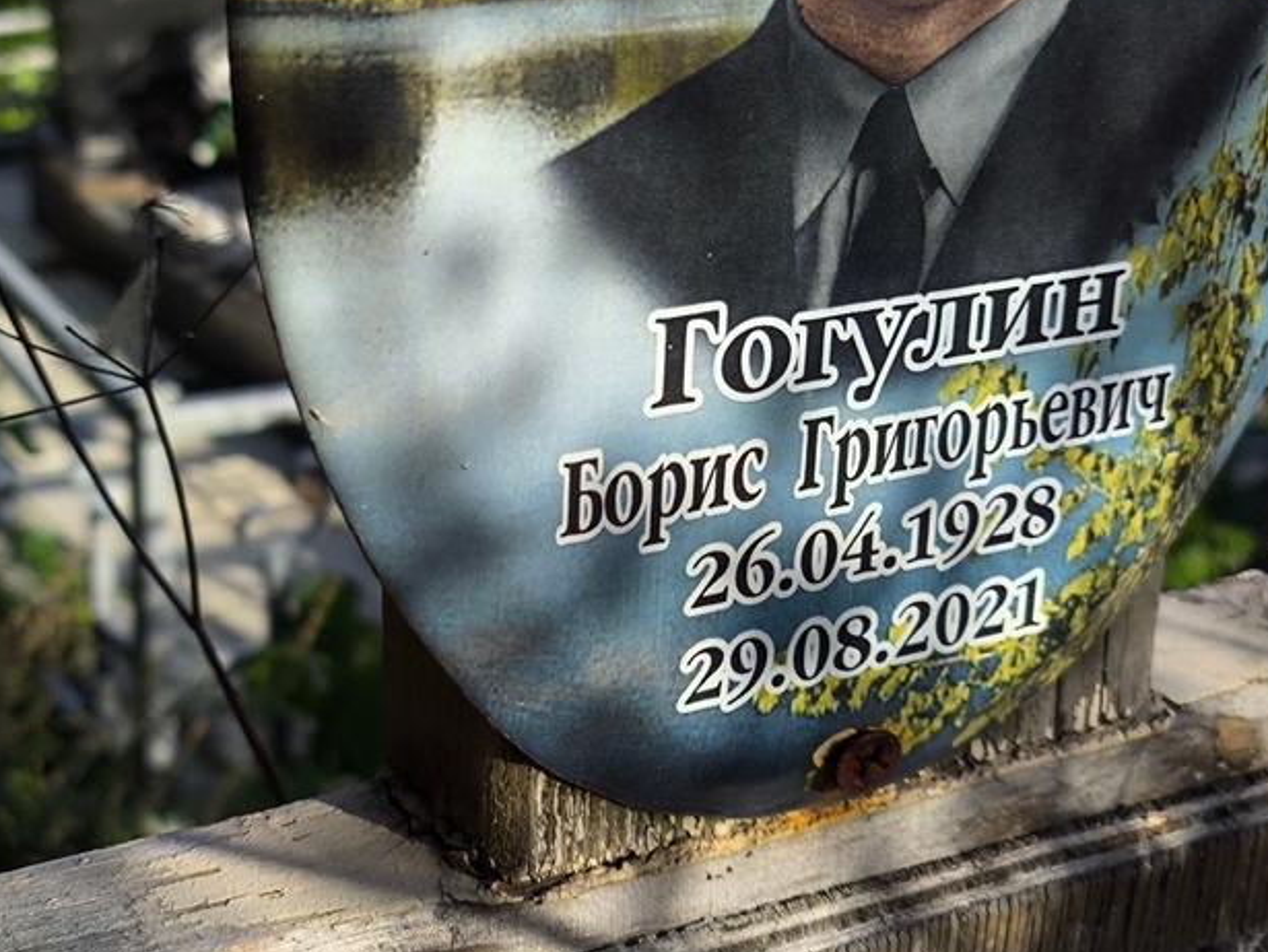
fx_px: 2382
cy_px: 429
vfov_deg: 22.6
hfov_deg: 29.8
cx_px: 539
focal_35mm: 65
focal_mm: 4.71
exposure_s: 1/1474
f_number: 1.7
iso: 50
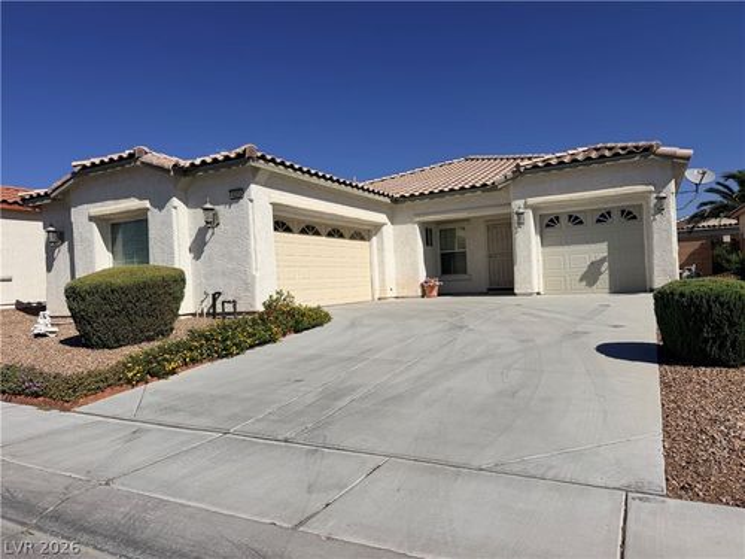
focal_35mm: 24
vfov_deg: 56.8
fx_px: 517
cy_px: 280
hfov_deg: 71.6
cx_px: 372
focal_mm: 6.76
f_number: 1.78
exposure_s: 1/14286
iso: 80
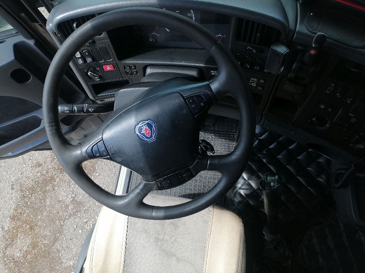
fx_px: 274
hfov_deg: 67.3
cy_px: 136
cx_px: 182
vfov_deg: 53.1
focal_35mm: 26
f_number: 1.8
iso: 50
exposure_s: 1/315
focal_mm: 4.25
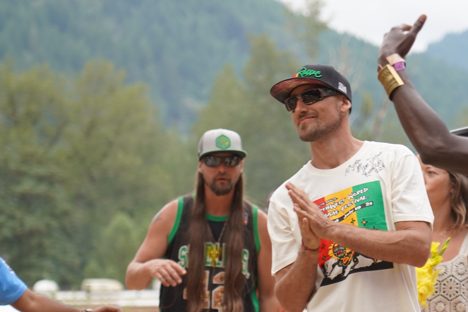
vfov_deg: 6.4
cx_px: 372
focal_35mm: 216
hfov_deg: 9.5
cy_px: 190
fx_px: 2807
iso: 250
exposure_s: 1/160
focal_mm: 105
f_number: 4
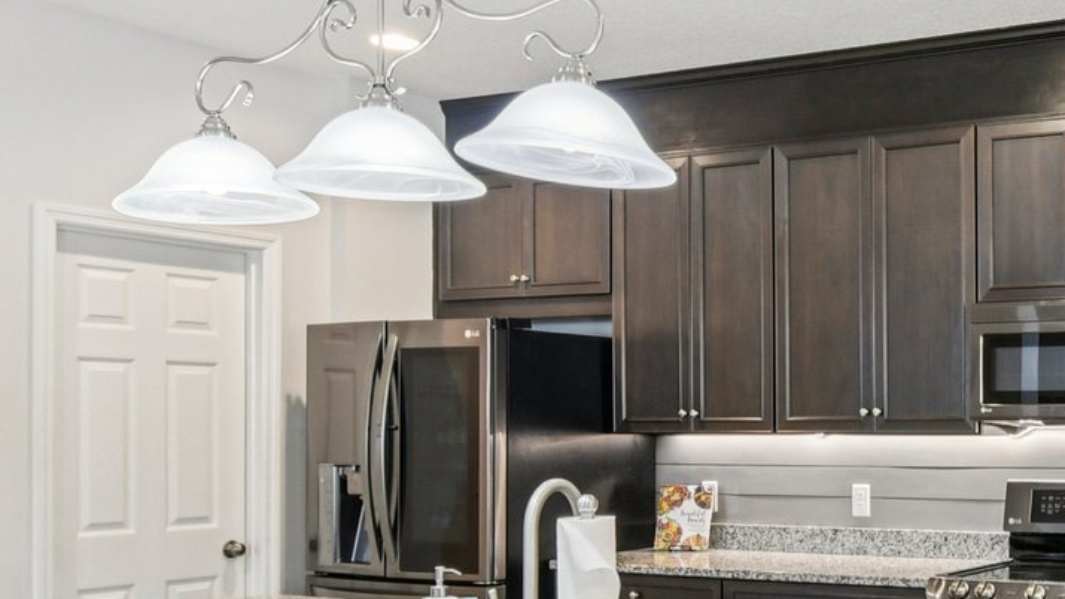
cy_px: 436
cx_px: 1017
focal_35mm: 45
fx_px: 1271
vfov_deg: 26.2
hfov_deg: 40.8
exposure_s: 1/5
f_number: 8
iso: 400
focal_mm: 10
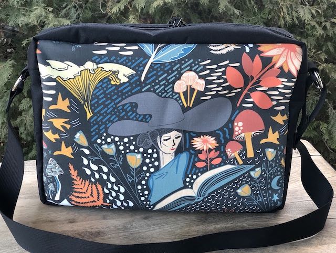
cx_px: 168
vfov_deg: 25.7
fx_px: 554
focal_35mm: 57
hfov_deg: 33.7
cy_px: 126
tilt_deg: -28.4
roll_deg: -3.0
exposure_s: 1/30
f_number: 2.8
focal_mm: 6.6
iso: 125
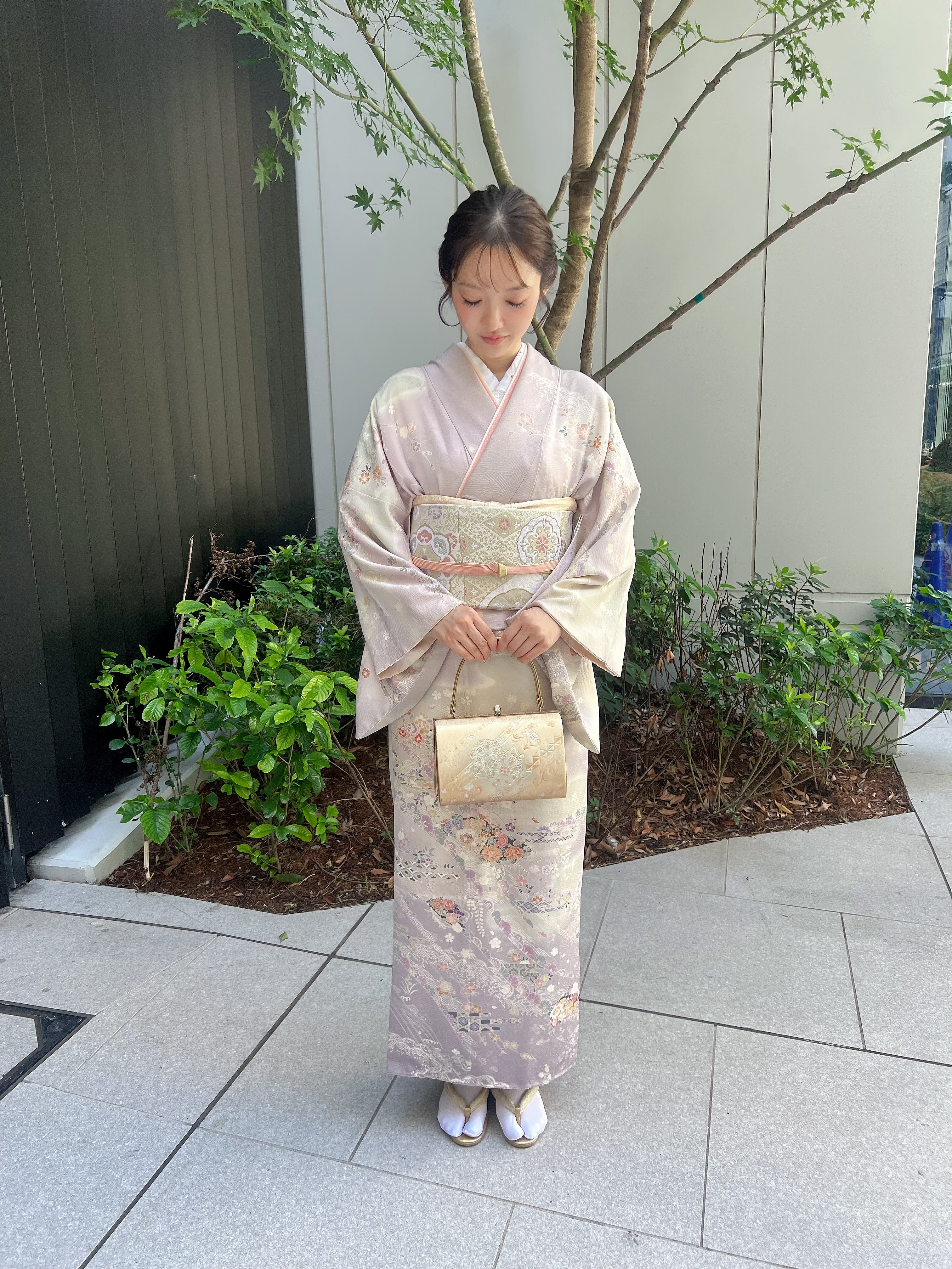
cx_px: 476
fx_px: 953
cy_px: 634
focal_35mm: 26
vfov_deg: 67.3
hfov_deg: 53.1
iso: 64
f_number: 1.5
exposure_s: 1/121
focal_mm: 5.7
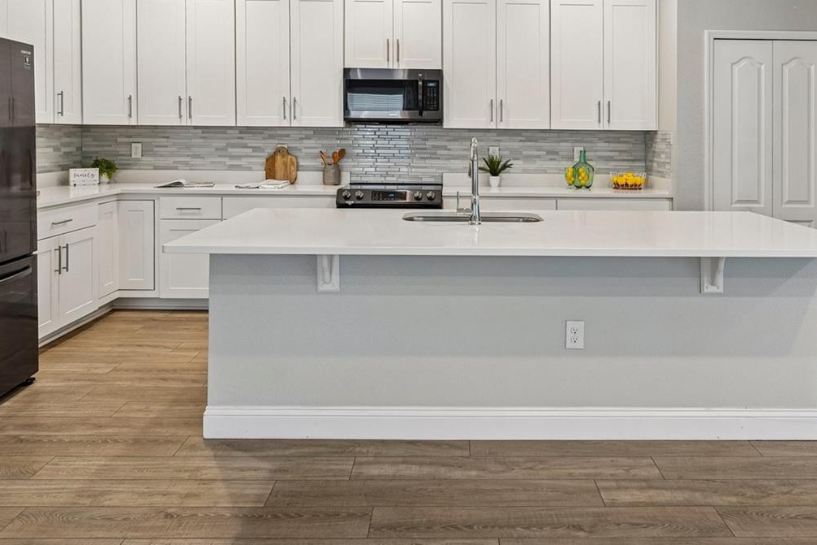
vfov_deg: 44.5
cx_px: 463
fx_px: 638
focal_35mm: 28
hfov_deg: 65.0
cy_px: 127
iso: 100
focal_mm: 17.7
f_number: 8
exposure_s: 1/3.33
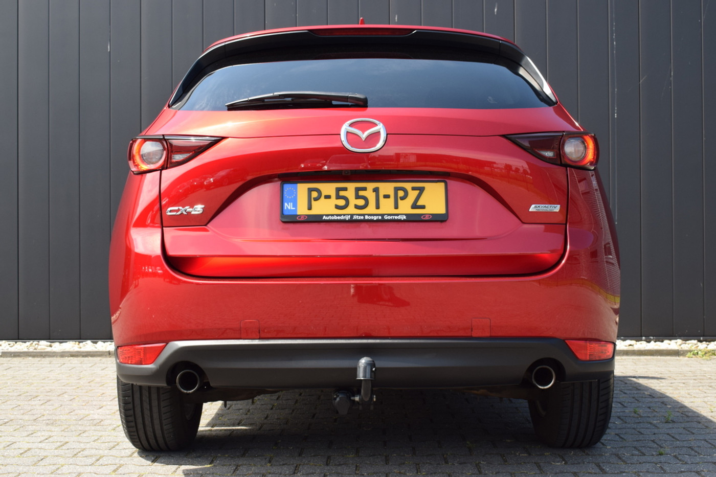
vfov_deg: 28.1
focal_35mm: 48
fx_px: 954
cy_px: 238
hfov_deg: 41.1
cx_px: 358
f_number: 8
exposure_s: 1/250
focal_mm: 32
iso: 400
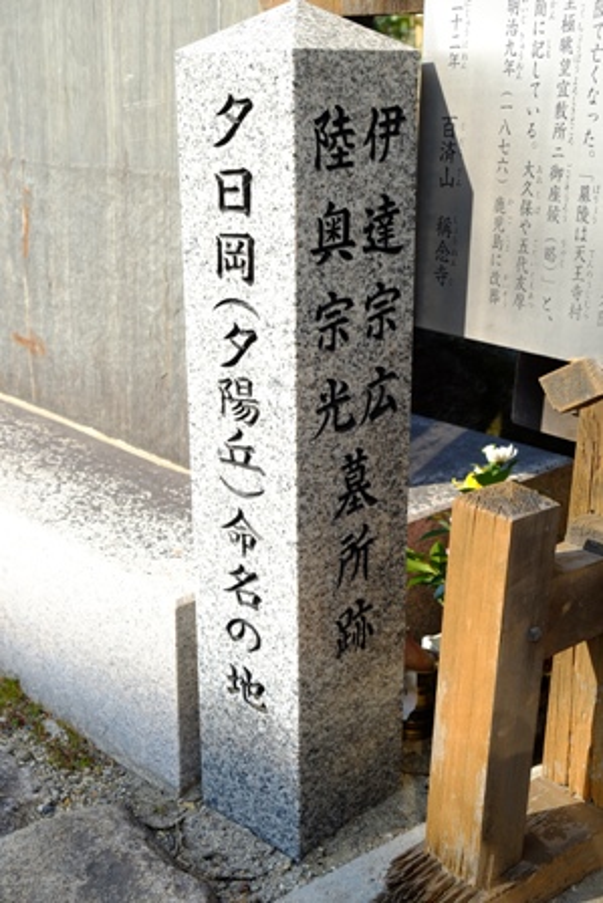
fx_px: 1130
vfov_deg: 43.6
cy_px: 452
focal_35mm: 45
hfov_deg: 29.9
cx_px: 302
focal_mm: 30.2
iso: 200
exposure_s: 1/250
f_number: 5.6
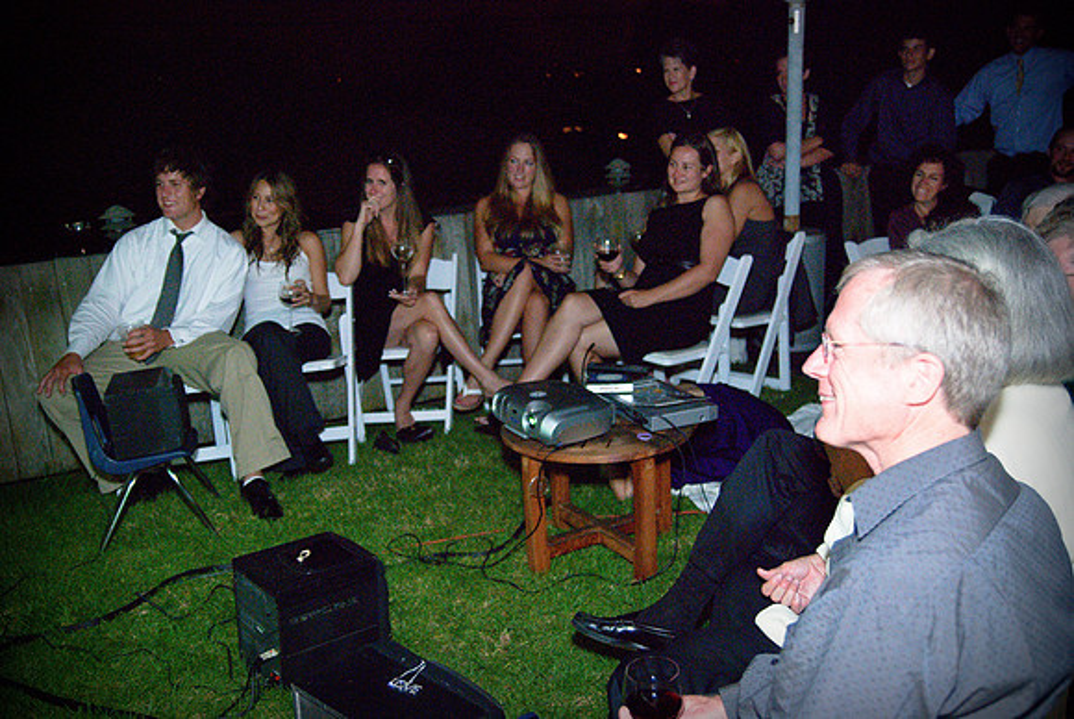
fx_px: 1165
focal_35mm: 39
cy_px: 360
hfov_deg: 49.5
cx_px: 537
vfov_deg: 34.3
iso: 1000
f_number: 3.2
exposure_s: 1/100
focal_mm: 26
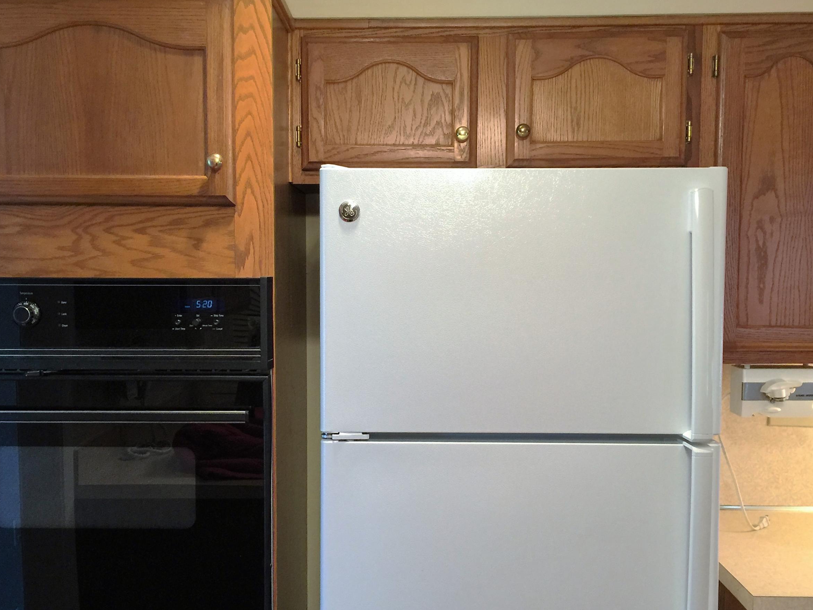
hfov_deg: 50.1
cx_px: 392
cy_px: 337
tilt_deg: -4.1
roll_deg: +0.9
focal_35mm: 37
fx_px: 869
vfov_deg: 38.6
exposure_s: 1/15
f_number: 2.2
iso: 80
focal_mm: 4.15
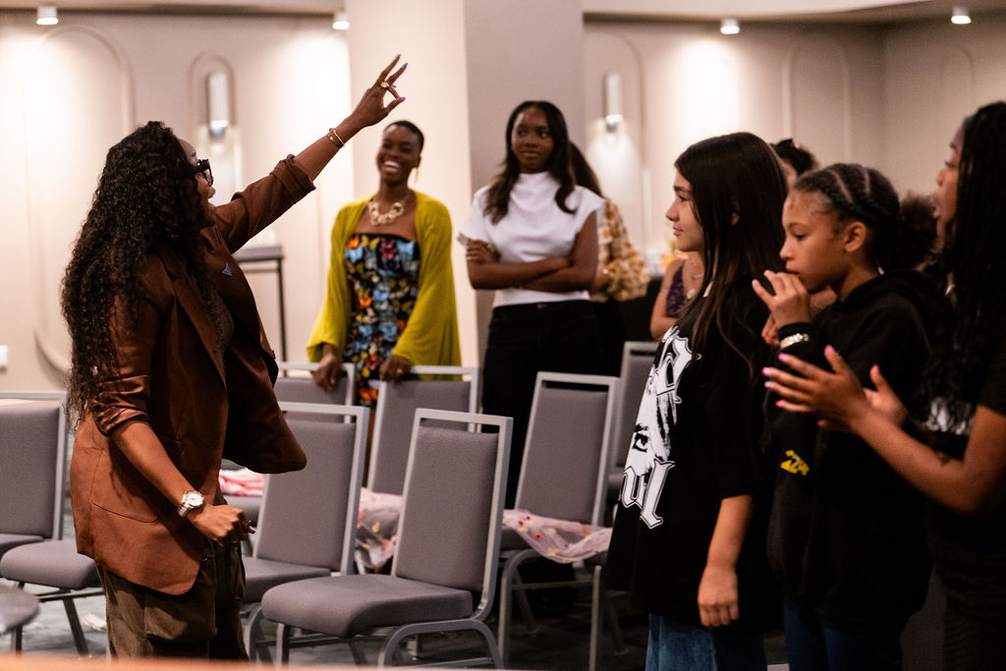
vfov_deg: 18.2
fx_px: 2096
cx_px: 503
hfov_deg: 27.0
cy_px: 336
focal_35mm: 75
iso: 2500
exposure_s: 1/125
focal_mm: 75
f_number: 2.8
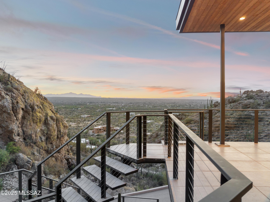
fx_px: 187
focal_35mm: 24
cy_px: 101
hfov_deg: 71.6
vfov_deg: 56.8
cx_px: 135
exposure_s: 1/50
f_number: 2.8
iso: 200
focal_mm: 12.29
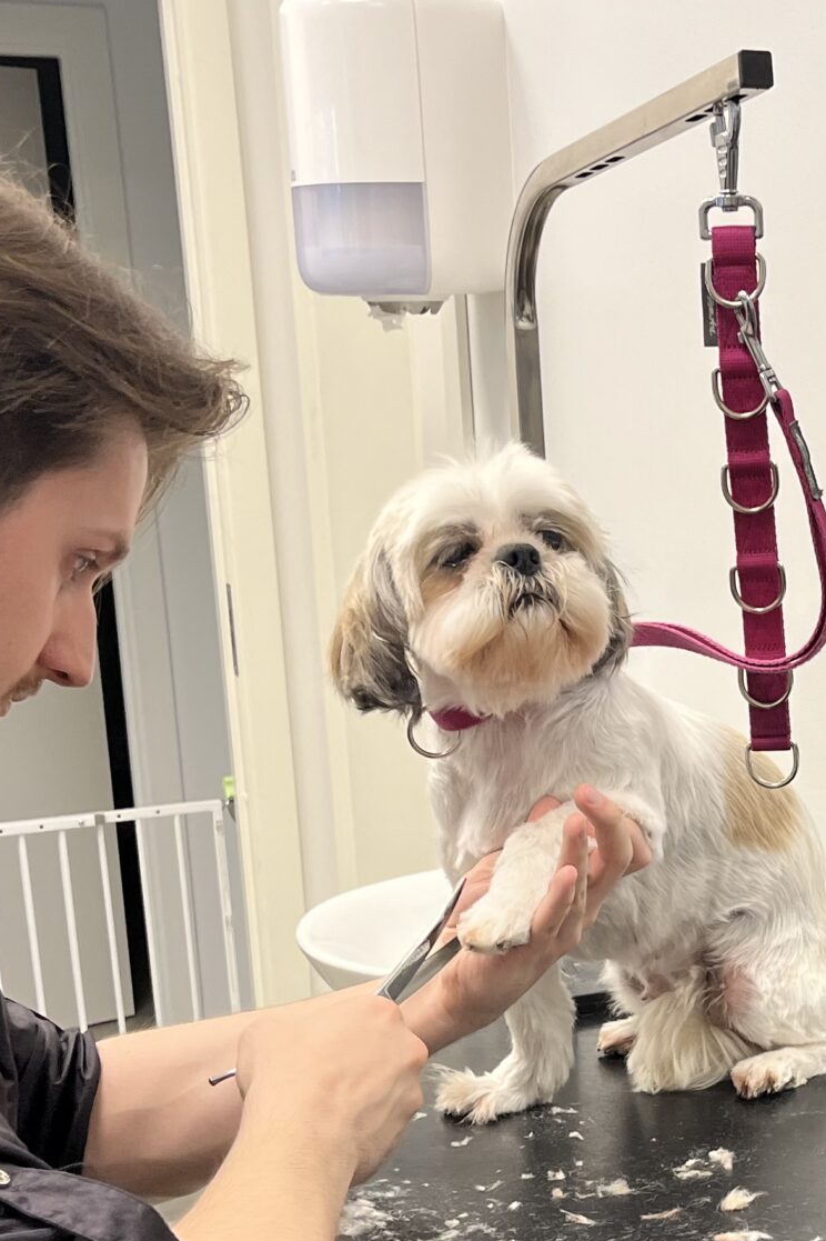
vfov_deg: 31.9
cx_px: 863
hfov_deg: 21.0
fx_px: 2135
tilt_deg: -15.0
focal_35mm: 62
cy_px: 908
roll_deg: -0.1
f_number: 1.6
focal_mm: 5.1
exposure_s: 1/100
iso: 80
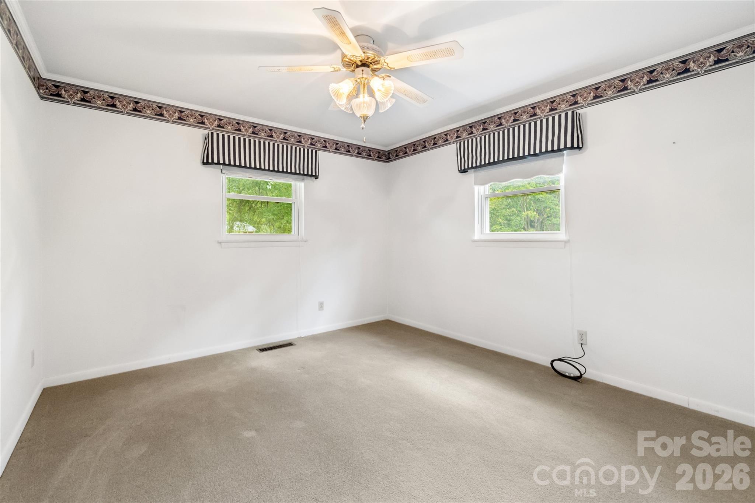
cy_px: 252
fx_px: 315
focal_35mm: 15
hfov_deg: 100.4
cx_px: 378
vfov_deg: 77.3
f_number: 7.1
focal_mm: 10
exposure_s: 1/30
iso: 1250
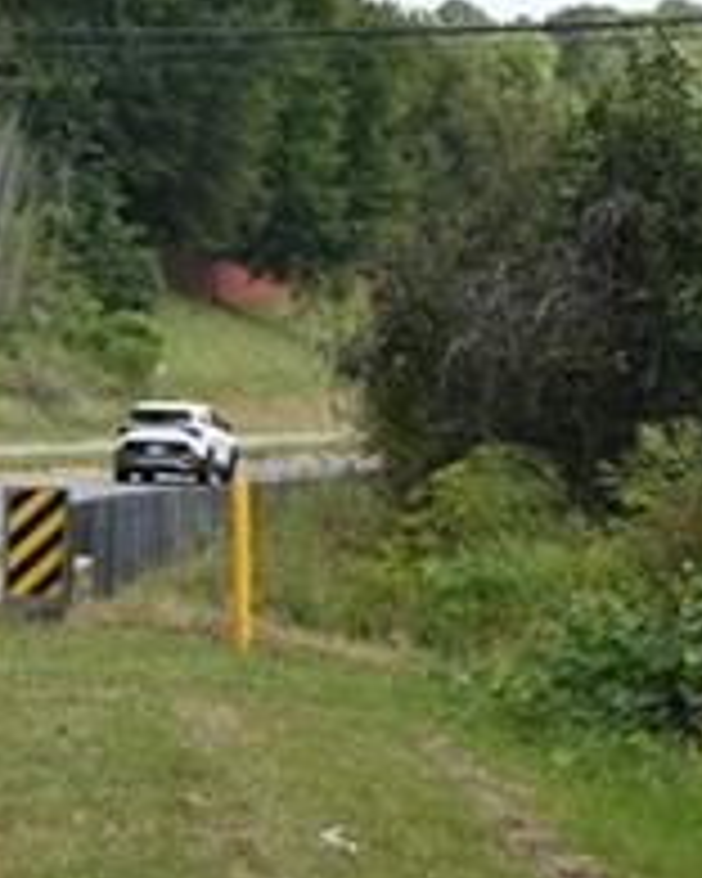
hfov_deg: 6.8
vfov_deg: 8.6
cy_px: 266
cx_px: 1040
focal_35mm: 226
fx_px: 5862
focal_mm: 30.5
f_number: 5.6
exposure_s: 1/250
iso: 100
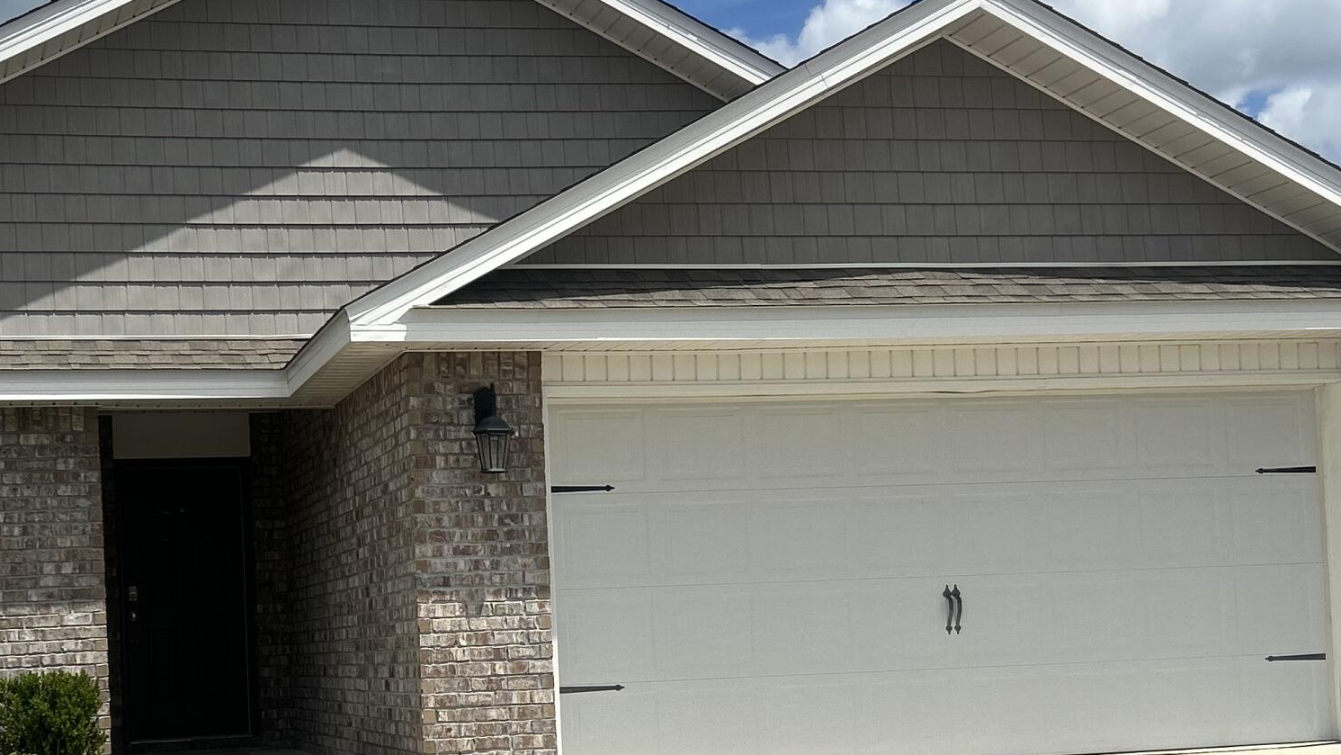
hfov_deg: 36.0
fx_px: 2027
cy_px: 564
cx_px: 395
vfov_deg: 20.9
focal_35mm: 57
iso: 50
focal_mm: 5.7
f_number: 1.5
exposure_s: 1/6993
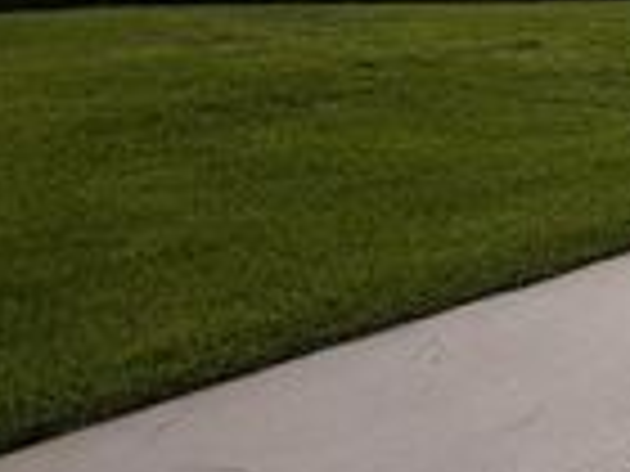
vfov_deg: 26.0
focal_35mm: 50
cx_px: 886
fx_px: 910
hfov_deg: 28.5
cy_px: -92
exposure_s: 1/1534
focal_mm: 2.22
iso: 20
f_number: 2.2
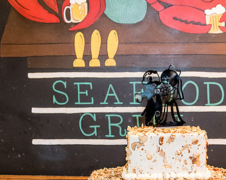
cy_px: 134
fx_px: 368
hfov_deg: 34.0
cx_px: 144
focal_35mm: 55
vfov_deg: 27.2
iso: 2200
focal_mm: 28
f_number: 2.8
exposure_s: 1/100
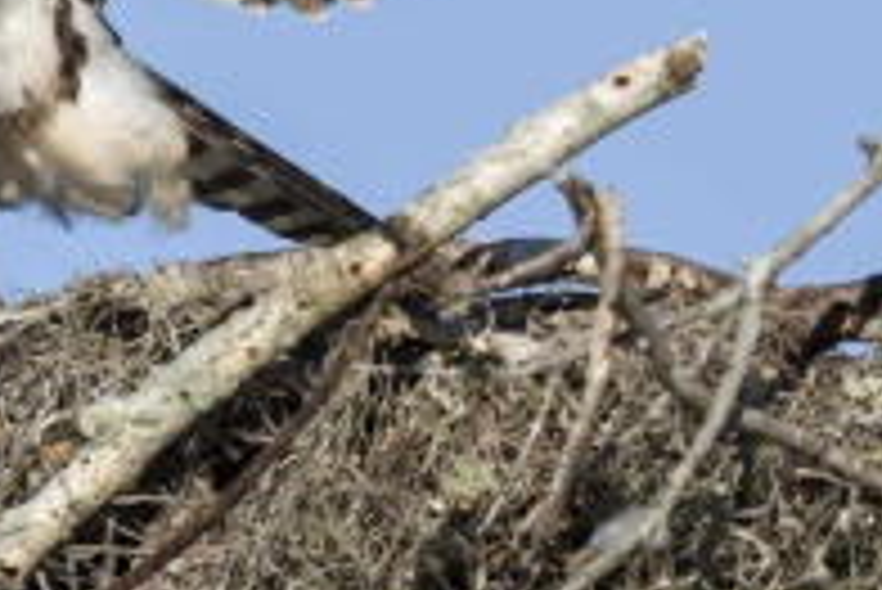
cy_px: -203
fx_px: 84242
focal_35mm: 3436
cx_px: -266
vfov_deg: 0.4
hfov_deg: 0.6
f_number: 5.6
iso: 1000
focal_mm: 840
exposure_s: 1/4000
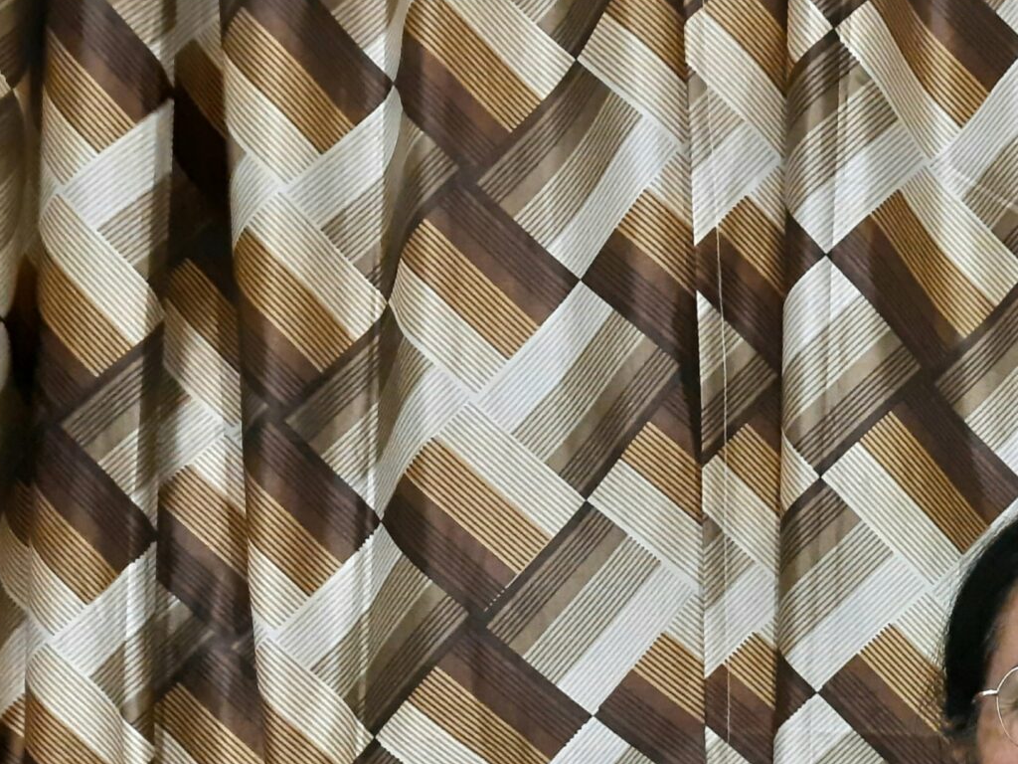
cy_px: 702
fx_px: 1765
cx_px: 1098
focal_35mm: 60
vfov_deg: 23.7
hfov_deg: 29.3
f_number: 1.8
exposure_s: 1/20
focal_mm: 5.23
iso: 1000
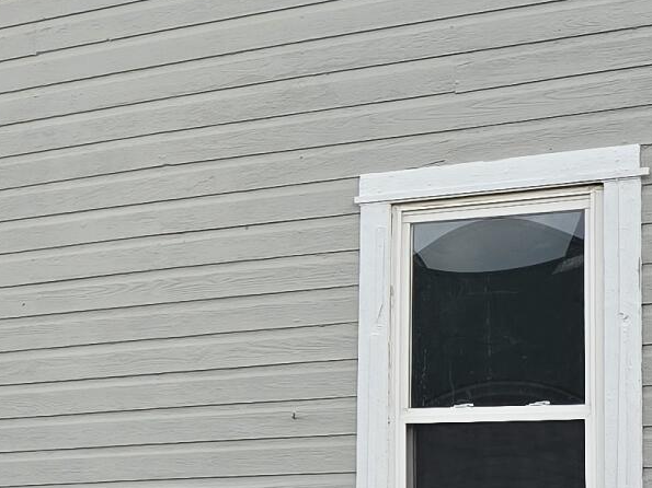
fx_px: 2184
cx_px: 49
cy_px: 219
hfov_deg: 16.7
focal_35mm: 116
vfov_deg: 12.8
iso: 20
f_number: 1.7
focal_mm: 6.3
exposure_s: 1/180
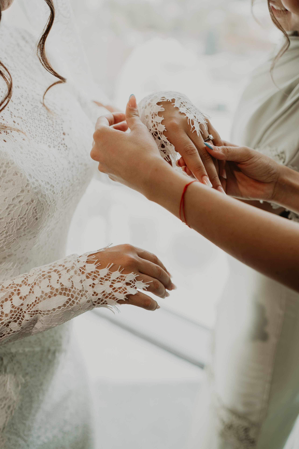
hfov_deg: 37.9
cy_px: 224
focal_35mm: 35
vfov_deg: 54.4
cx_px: 150
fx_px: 436
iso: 320
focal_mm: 35
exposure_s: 1/400
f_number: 2
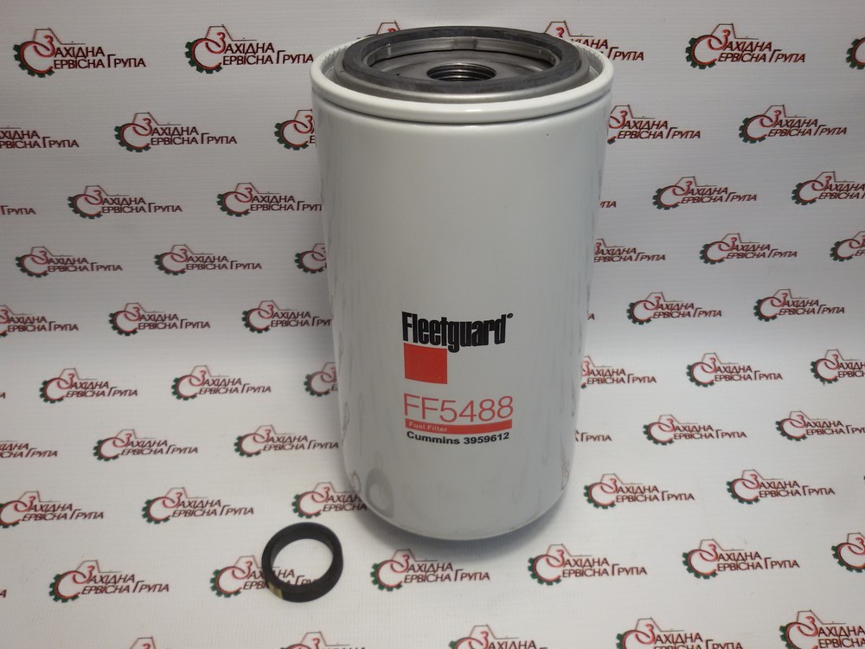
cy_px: 324
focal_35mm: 31
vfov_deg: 45.4
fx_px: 775
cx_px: 432
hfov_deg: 58.4
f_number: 2.4
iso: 40
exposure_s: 1/50
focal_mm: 2.93
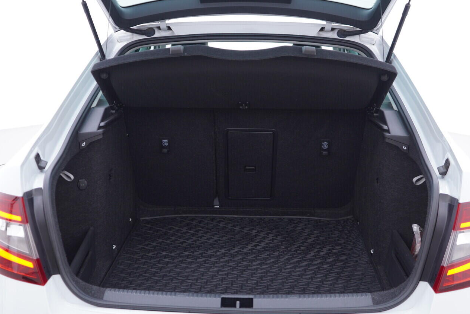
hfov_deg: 47.4
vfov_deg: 32.6
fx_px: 535
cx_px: 236
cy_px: 166
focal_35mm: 41
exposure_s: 1/40
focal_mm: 24
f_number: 2.8
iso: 125
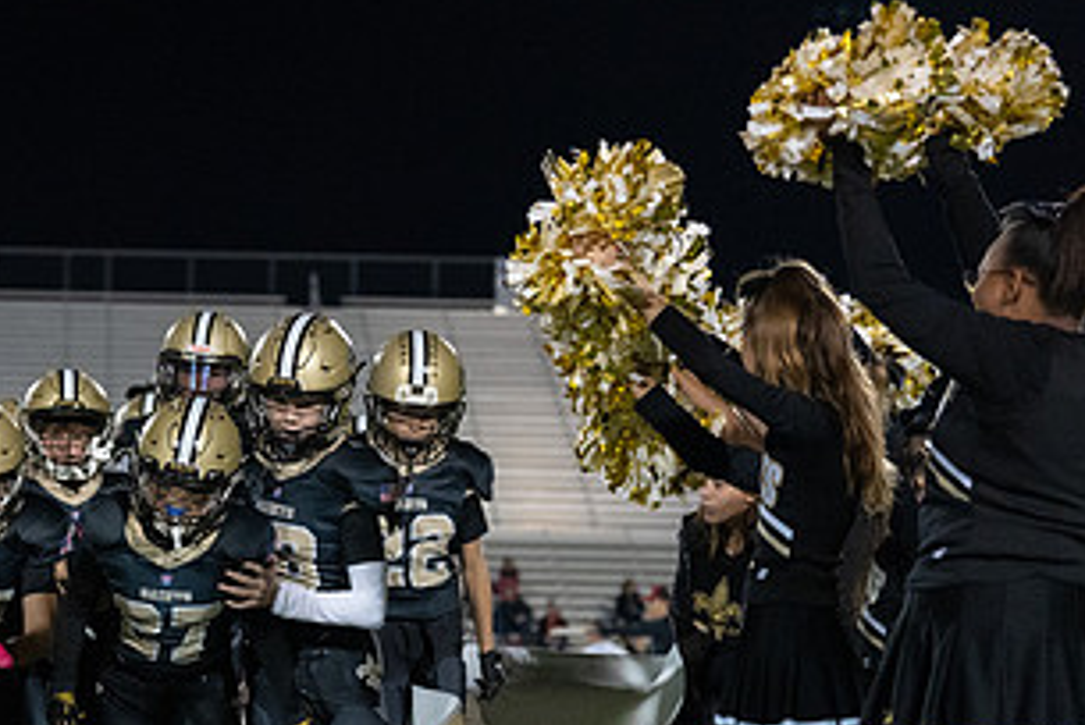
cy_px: 578
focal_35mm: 133
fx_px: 4012
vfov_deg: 10.3
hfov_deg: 15.2
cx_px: 132
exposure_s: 1/1250
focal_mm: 70
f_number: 2.8
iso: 6400
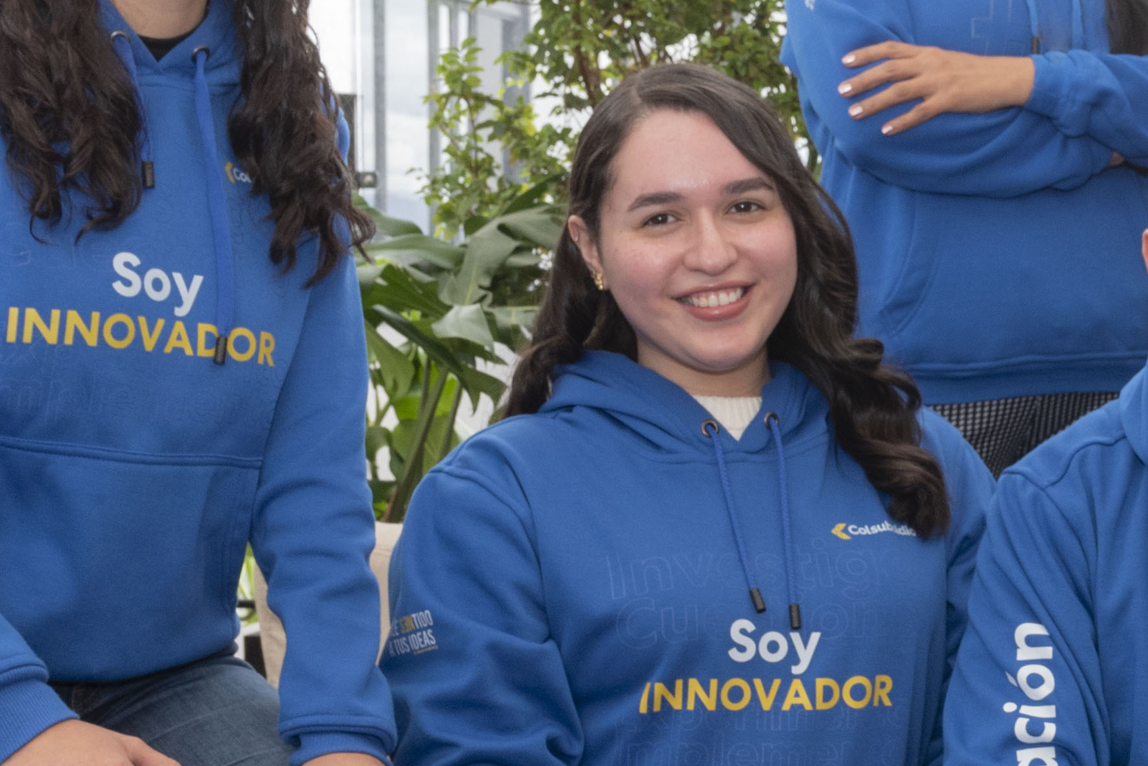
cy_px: 351
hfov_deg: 20.0
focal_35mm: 98
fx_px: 3126
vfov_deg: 14.0
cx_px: 1240
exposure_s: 1/100
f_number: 9
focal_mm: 29
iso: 500
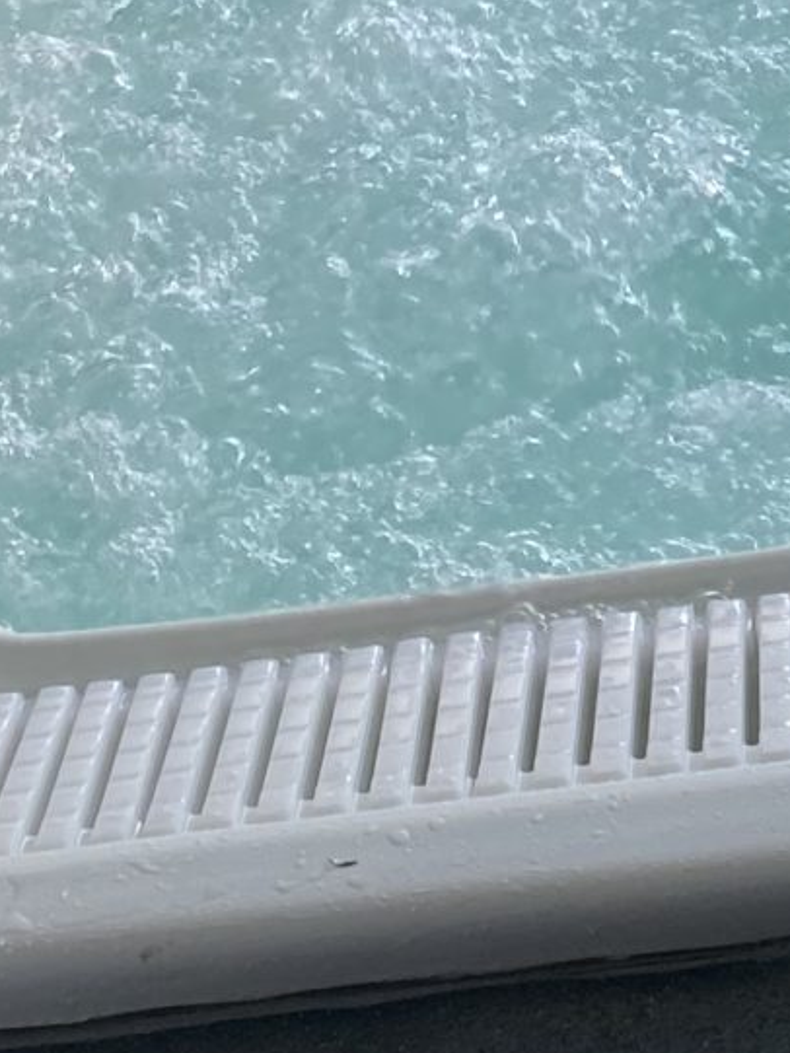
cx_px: 757
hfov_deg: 11.9
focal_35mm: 123
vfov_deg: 14.7
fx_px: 3741
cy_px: -631
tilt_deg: -18.4
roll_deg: +7.2
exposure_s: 1/121
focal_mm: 4.25
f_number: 1.8
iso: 50
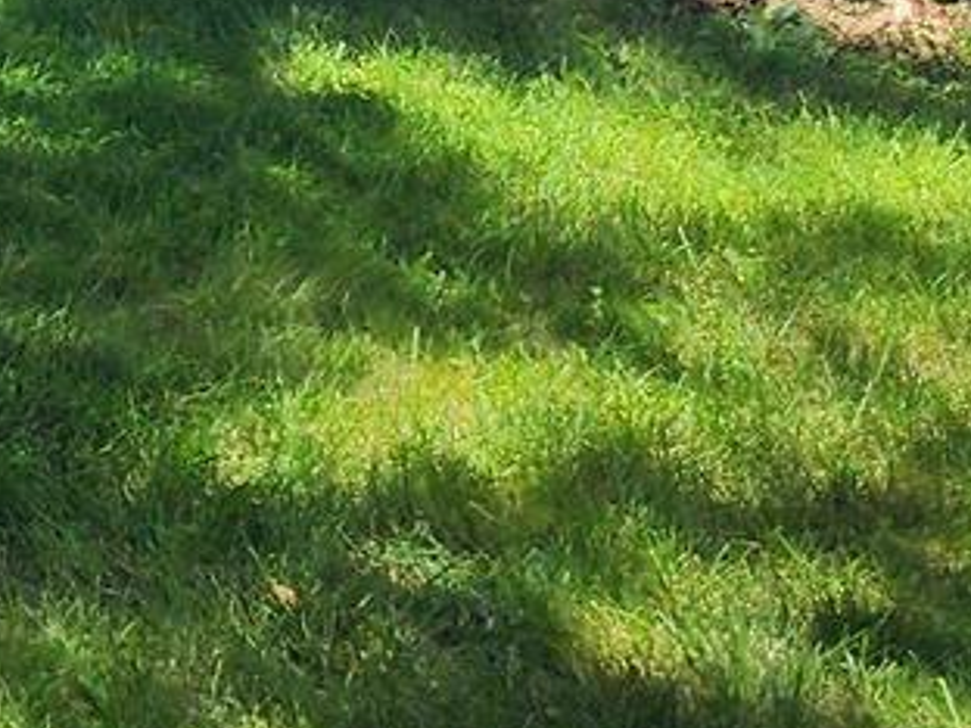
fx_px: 4236
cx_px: -1145
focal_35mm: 151
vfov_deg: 8.8
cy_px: -1117
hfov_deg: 11.4
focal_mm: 6.4
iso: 12
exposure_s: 1/724
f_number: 1.8
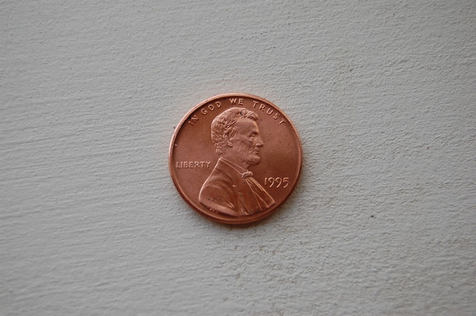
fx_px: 1090
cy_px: 158
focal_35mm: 82
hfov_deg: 24.6
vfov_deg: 16.5
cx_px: 238
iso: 200
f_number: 5.6
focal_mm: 55
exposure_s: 1/125
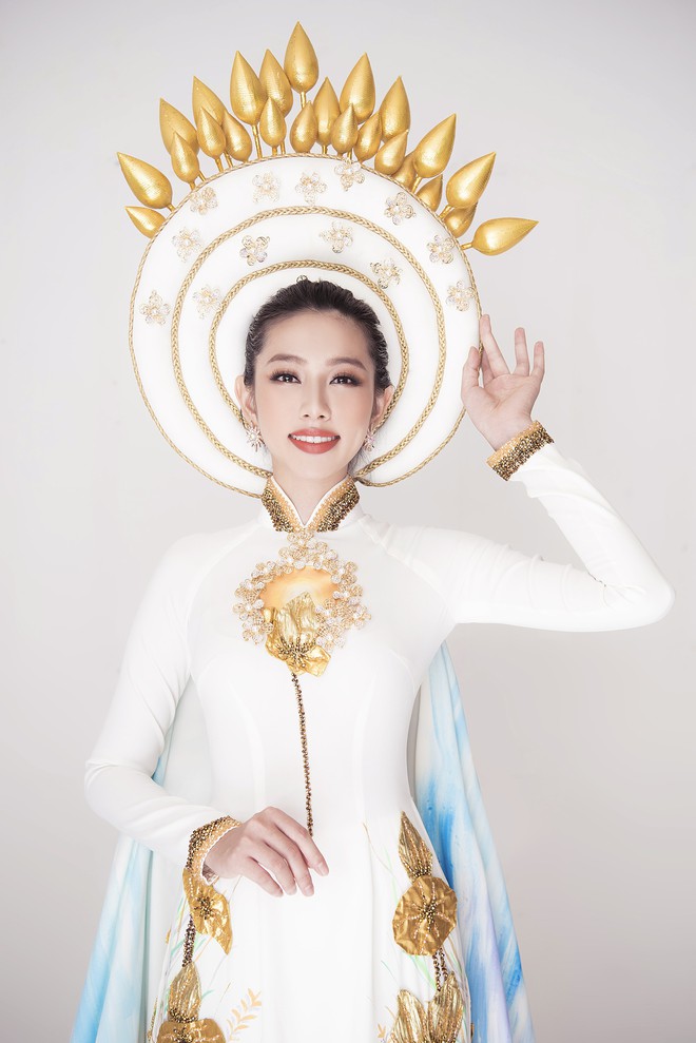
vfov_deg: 38.2
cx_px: 348
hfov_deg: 26.0
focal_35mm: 52
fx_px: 1507
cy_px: 522
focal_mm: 52
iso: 125
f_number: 4
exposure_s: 1/100
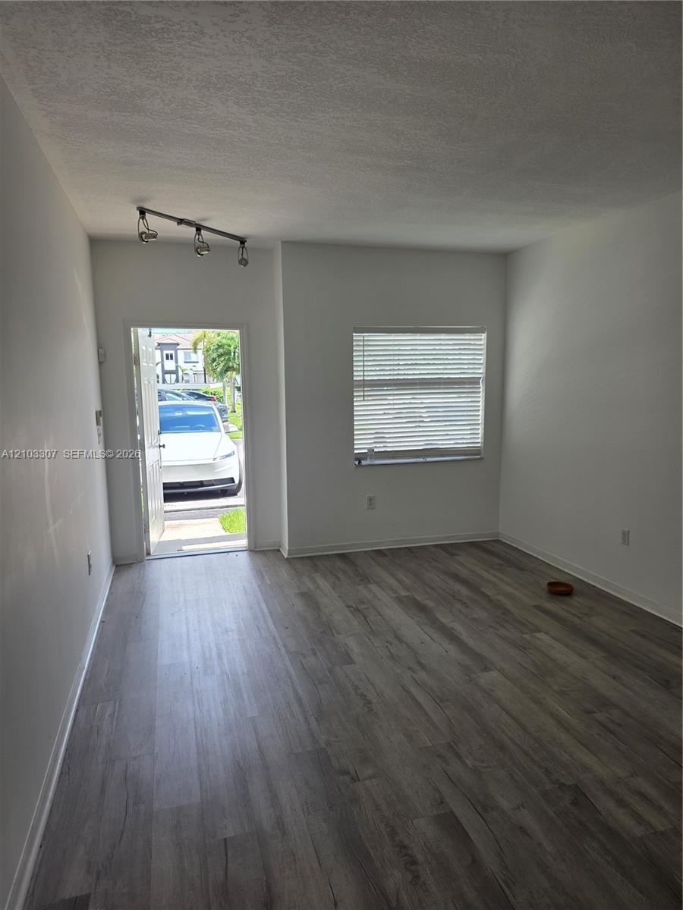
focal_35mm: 23
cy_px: 455
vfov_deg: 73.9
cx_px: 342
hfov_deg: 58.9
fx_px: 605
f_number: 1.7
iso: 32
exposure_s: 1/359
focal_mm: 6.25
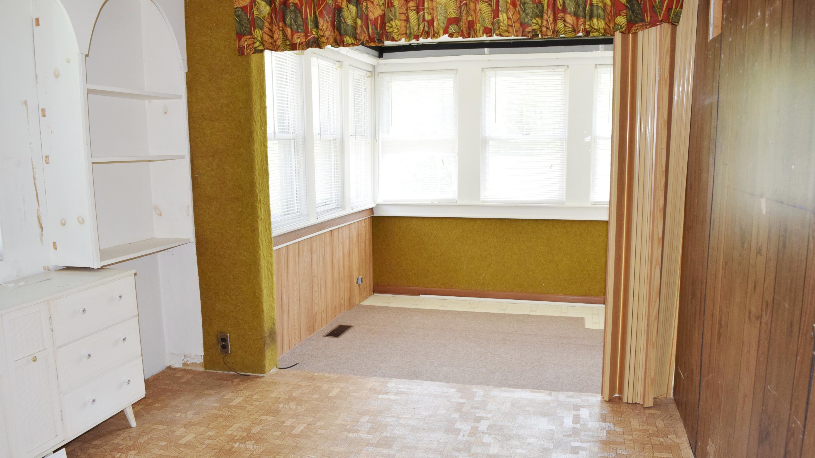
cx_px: 403
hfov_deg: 66.1
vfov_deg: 40.1
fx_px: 627
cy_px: 257
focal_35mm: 29
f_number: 5.6
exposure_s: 1/125
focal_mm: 18
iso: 800
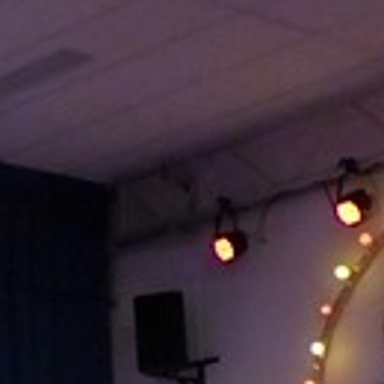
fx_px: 1933
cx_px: -325
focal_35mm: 154
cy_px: 530
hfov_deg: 10.6
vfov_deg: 11.0
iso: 1600
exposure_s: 1/250
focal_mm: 6.6
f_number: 4
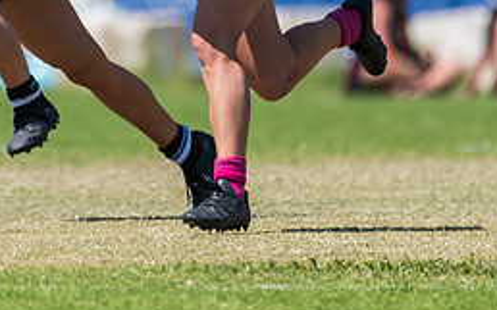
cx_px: 126
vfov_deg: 0.8
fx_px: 23612
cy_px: -87
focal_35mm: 1744
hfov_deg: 1.2
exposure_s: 1/4000
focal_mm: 600
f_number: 6.3
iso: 800
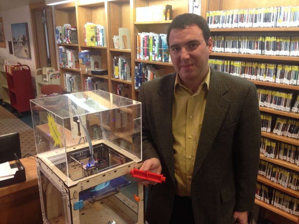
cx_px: 150
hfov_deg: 52.6
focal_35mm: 35
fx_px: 302
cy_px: 112
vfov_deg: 40.7
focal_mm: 4.28
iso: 160
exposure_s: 1/20
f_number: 2.4
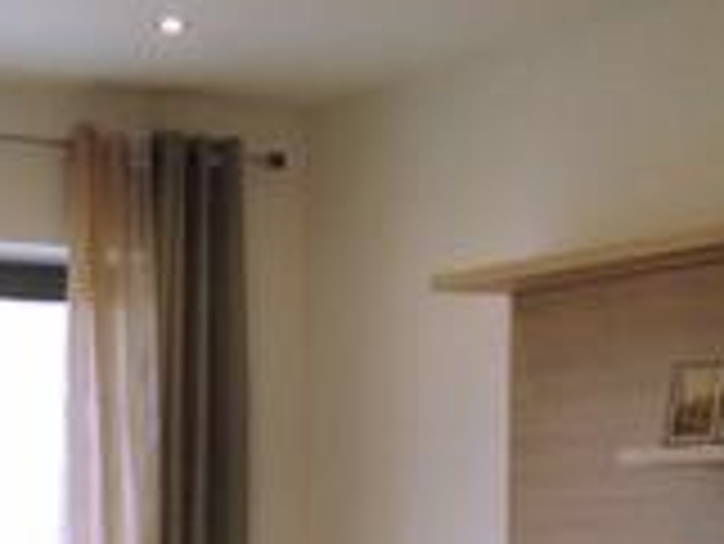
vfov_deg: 10.9
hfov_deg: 15.0
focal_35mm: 131
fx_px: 2742
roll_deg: -1.7
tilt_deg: -4.6
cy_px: 814
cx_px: 166
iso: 64
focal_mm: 4.12
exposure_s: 1/60
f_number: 2.4
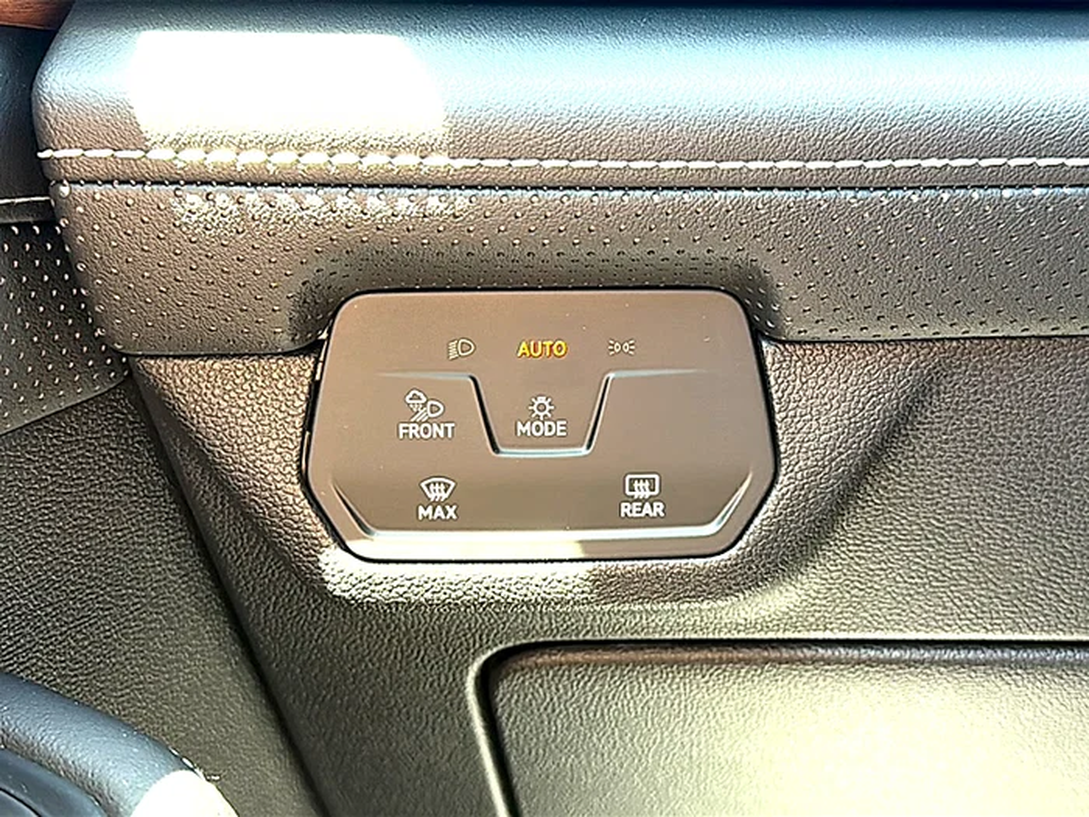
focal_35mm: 39
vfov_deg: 36.8
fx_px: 1227
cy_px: 408
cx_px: 544
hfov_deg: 47.9
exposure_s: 1/44
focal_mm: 6.86
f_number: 1.78
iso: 80
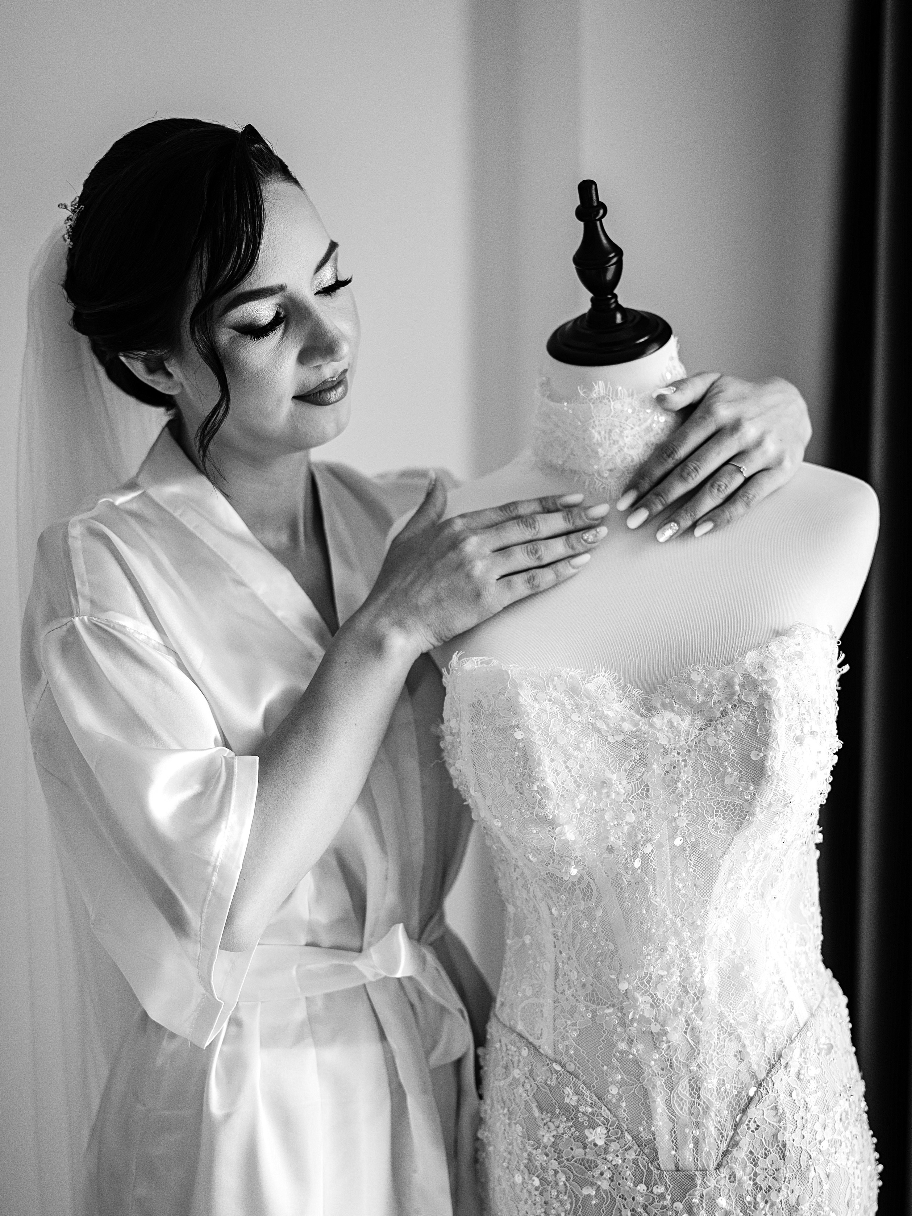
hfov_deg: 26.6
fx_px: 1932
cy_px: 691
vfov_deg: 34.9
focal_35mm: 55
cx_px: 453
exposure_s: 1/250
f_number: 1.4
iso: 200
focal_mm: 50
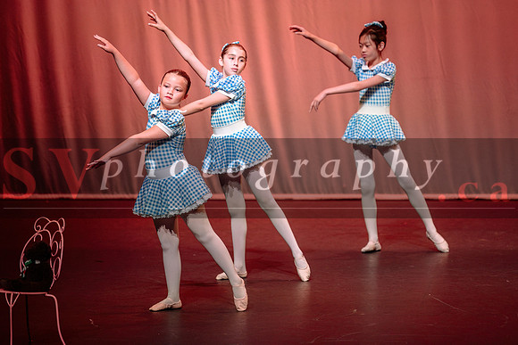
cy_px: 153
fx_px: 2952
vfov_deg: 6.7
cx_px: 288
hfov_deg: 10.0
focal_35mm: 205
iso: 1250
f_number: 2.8
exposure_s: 1/500
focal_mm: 175
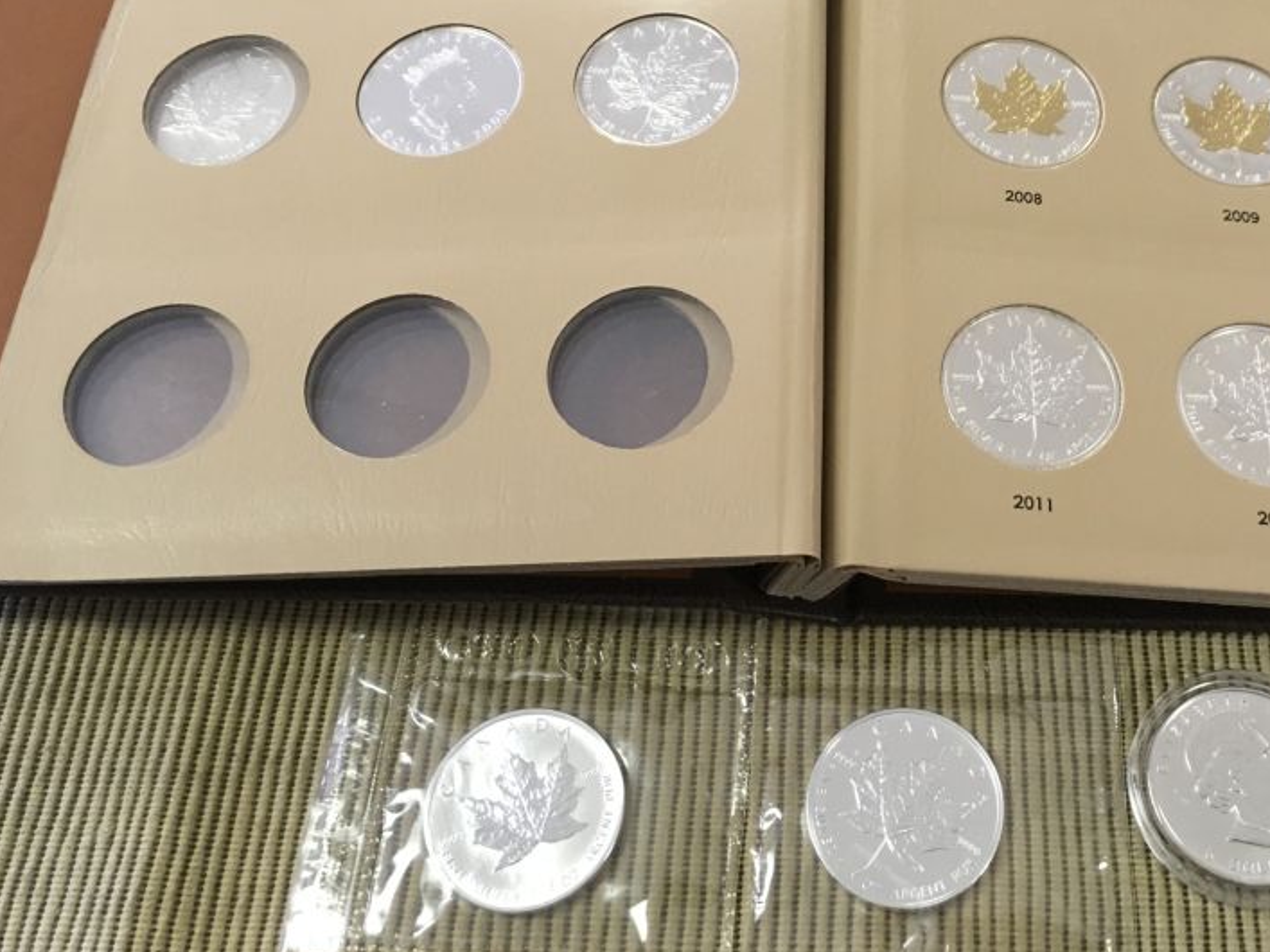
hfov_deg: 45.0
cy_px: 339
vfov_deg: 34.9
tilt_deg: -59.6
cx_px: 862
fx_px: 1504
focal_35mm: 41
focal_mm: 4.15
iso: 100
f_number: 2.2
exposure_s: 1/30
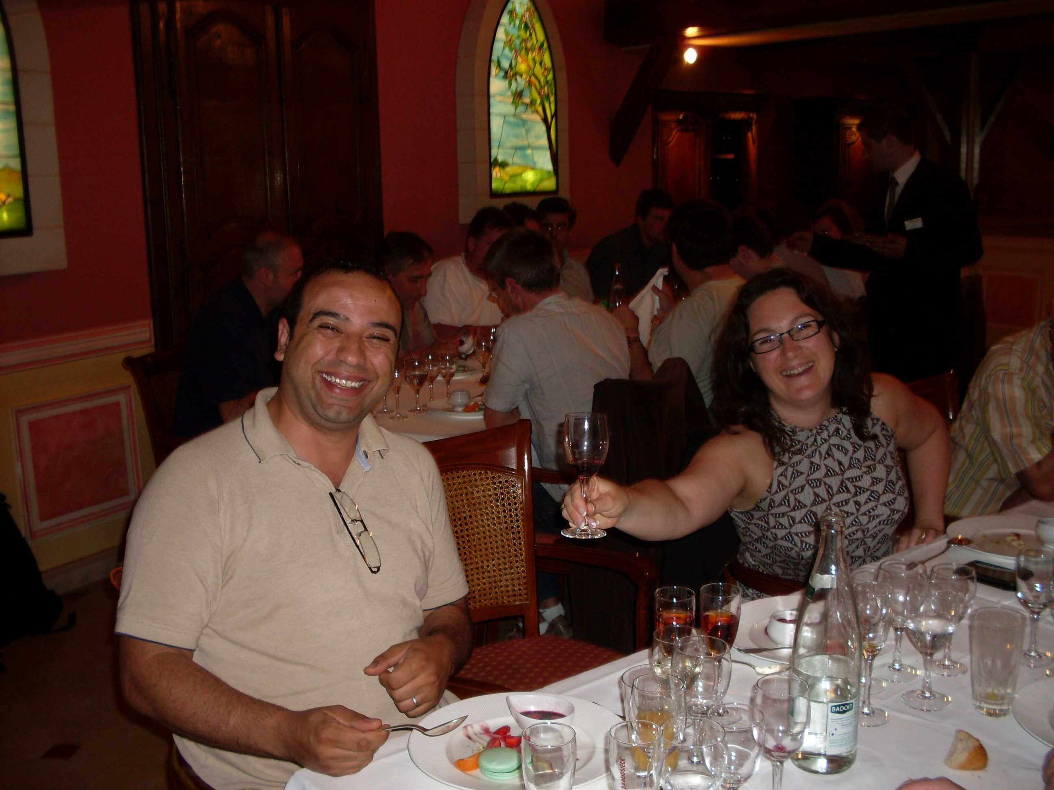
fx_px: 1157
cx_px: 527
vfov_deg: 37.7
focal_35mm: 38
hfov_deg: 49.0
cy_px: 395
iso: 100
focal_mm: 6.3
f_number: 2.8
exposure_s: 1/45
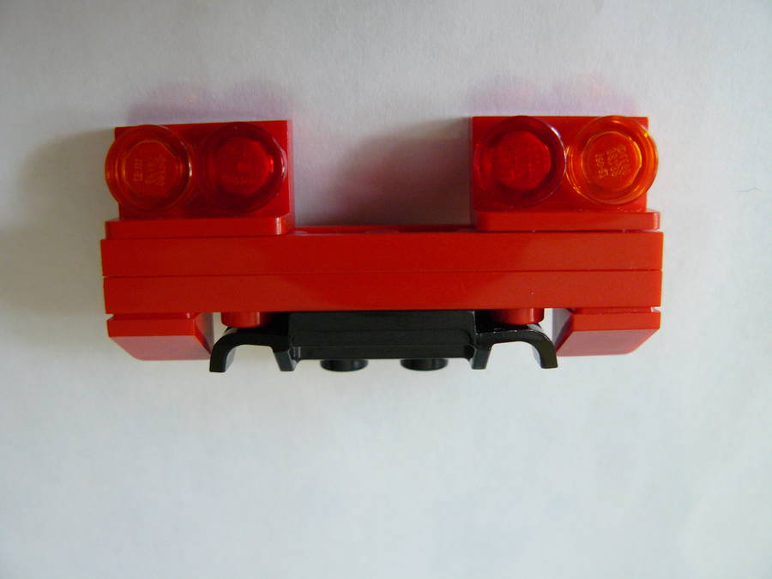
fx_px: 803
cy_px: 290
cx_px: 386
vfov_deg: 39.7
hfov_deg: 51.4
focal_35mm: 36
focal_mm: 6
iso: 200
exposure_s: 1/20
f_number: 2.8
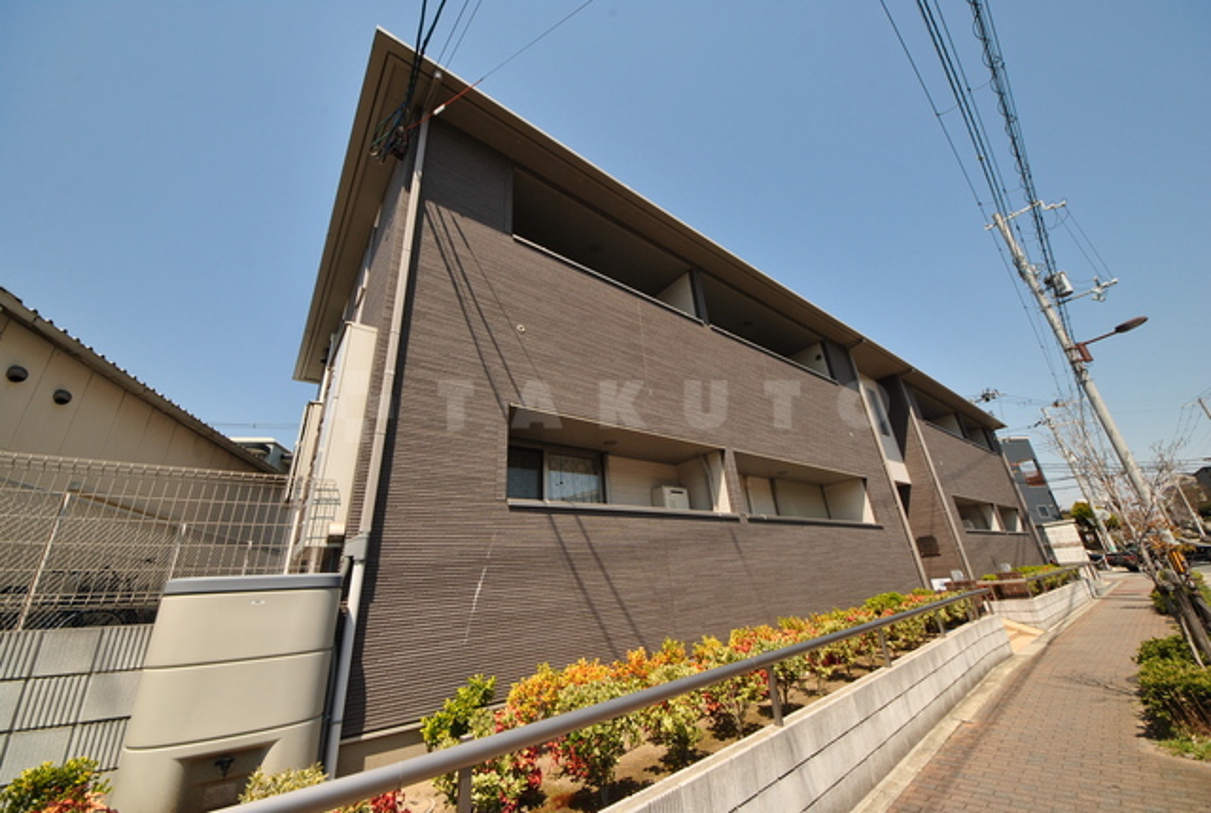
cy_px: 406
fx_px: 405
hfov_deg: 112.5
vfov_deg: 90.3
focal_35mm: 12
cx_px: 606
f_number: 10
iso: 200
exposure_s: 1/200
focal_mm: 8
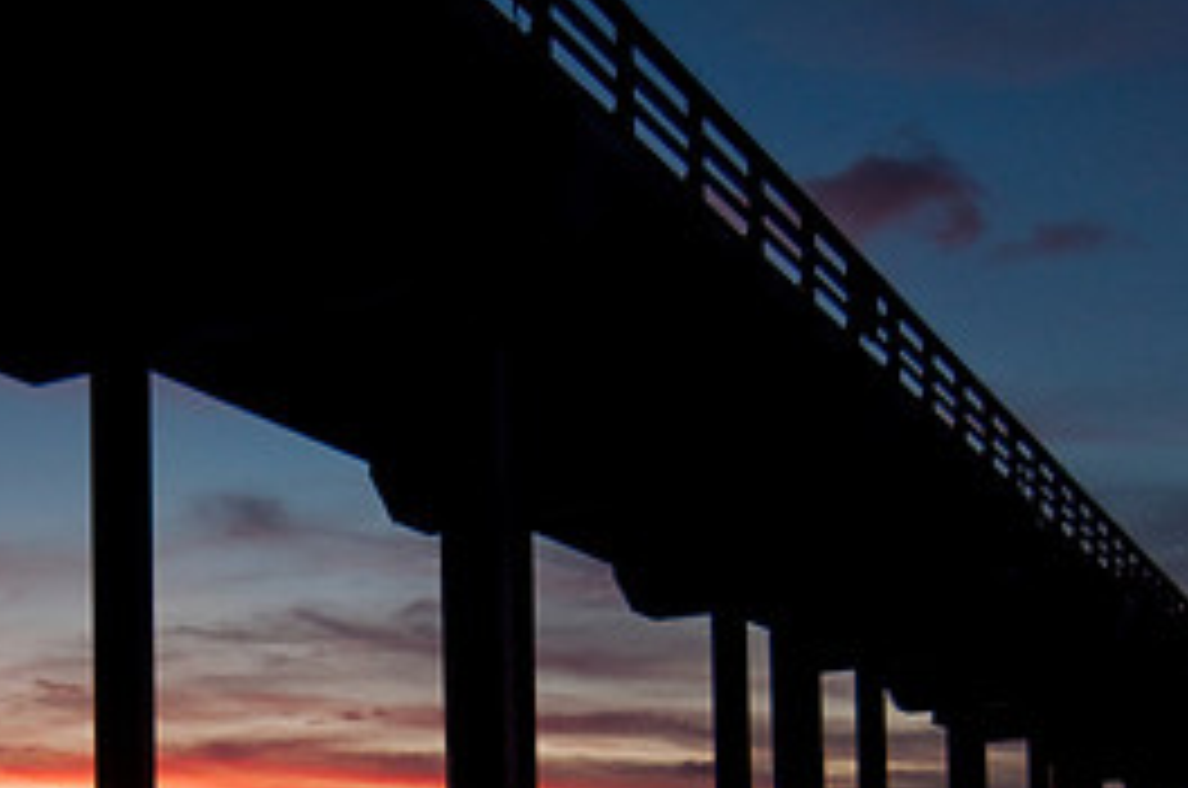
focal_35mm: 56
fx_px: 1848
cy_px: 858
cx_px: 297
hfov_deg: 34.9
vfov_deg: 22.7
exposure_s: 1/40
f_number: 4
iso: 200
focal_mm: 17
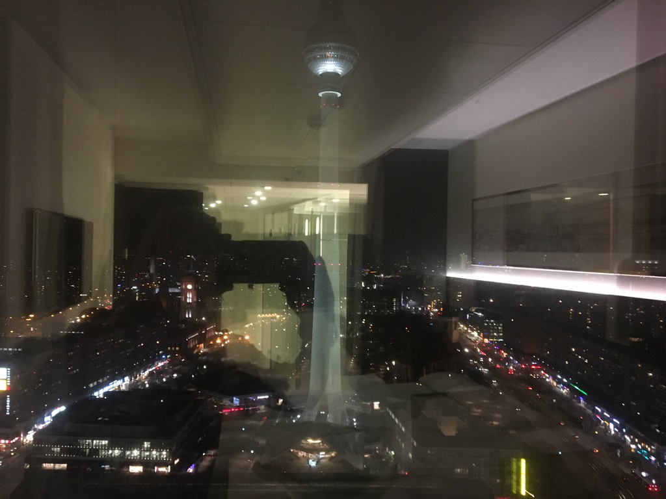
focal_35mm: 29
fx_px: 558
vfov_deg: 48.2
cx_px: 333
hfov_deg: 61.7
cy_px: 250
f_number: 2.2
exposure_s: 1/17
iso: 400
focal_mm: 4.15
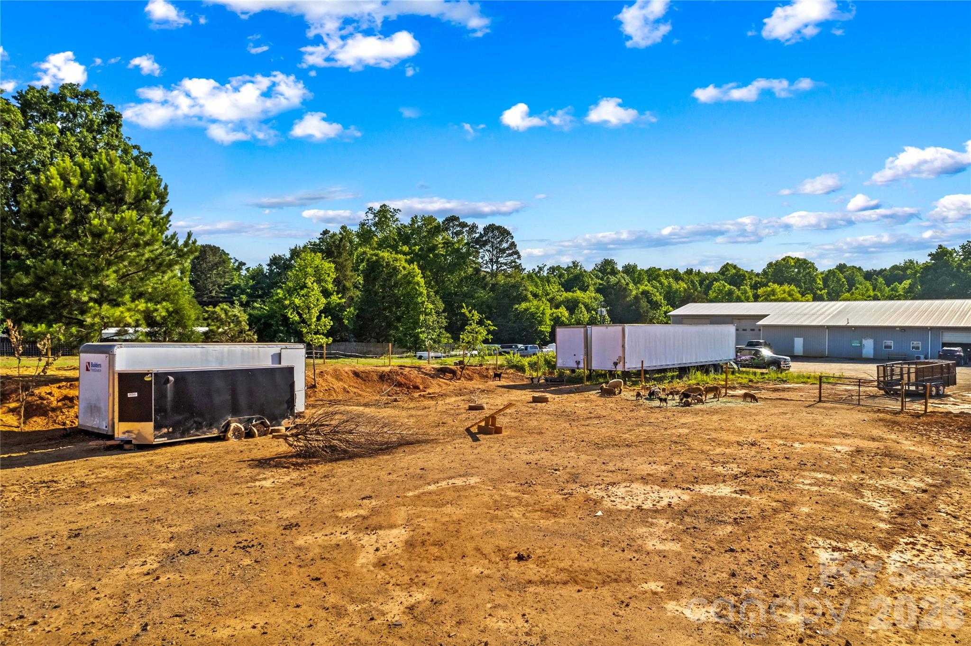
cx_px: 486
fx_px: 593
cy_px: 323
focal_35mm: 22
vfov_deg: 57.2
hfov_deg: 78.6
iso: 140
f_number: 2.8
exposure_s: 1/2500
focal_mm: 8.38
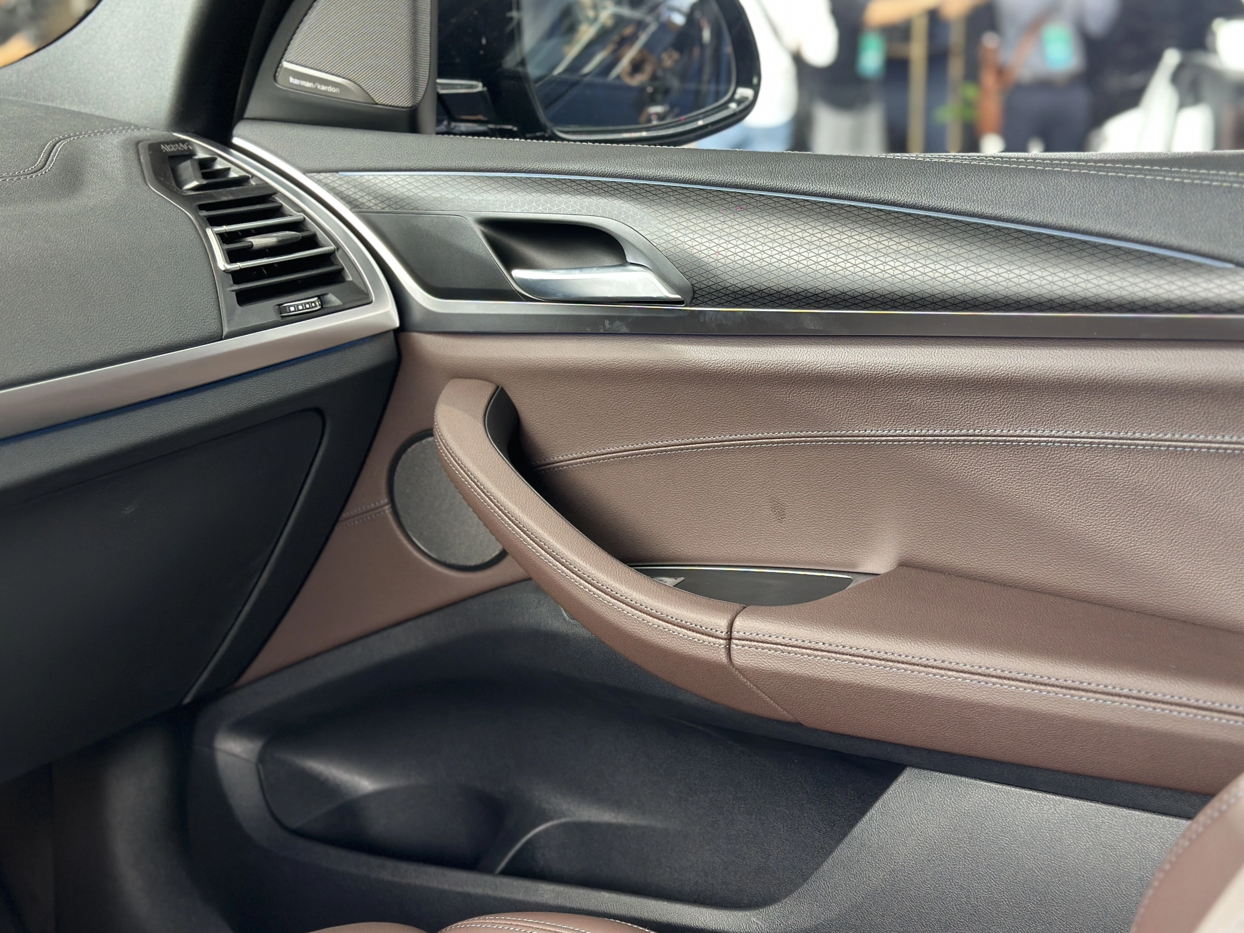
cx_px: 632
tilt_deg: -14.9
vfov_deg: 29.7
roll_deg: +1.0
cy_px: 469
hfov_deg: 38.9
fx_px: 1761
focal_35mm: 49
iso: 100
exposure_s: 1/49
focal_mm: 6.86
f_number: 1.78
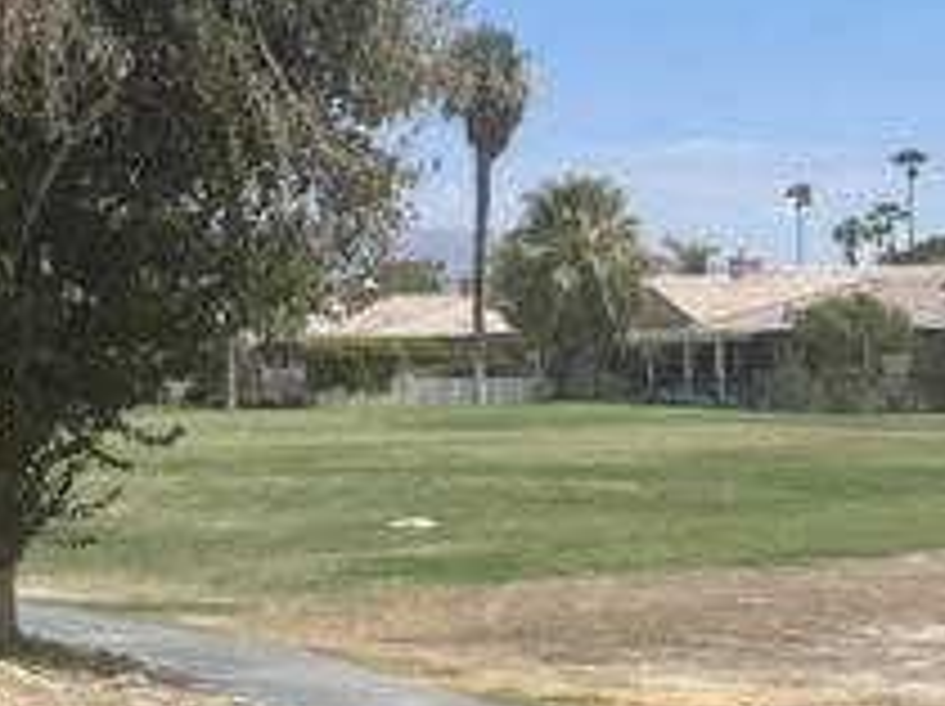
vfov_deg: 12.1
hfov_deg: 15.8
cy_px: 117
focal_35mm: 122
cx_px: -54
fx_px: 3327
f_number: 1.6
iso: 32
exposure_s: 1/5128
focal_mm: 5.1
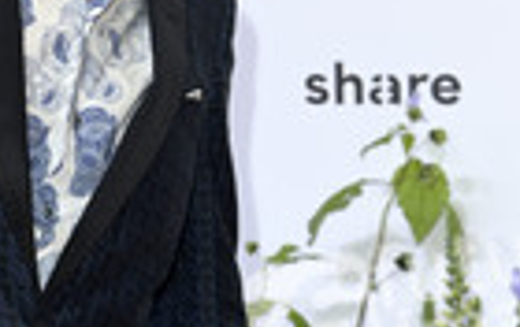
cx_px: 97
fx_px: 3506
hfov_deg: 8.5
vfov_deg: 5.3
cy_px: 123
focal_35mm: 247
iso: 640
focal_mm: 85
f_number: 6.3
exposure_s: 1/200
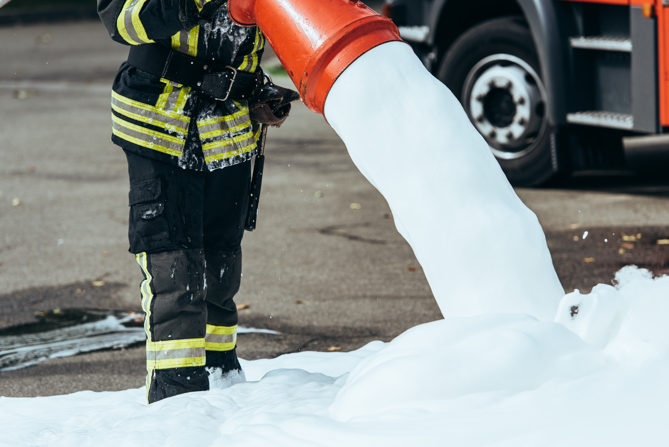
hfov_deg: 12.8
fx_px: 2974
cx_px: 334
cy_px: 224
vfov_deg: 8.6
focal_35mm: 160
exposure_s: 1/800
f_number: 4.5
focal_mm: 160
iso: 100
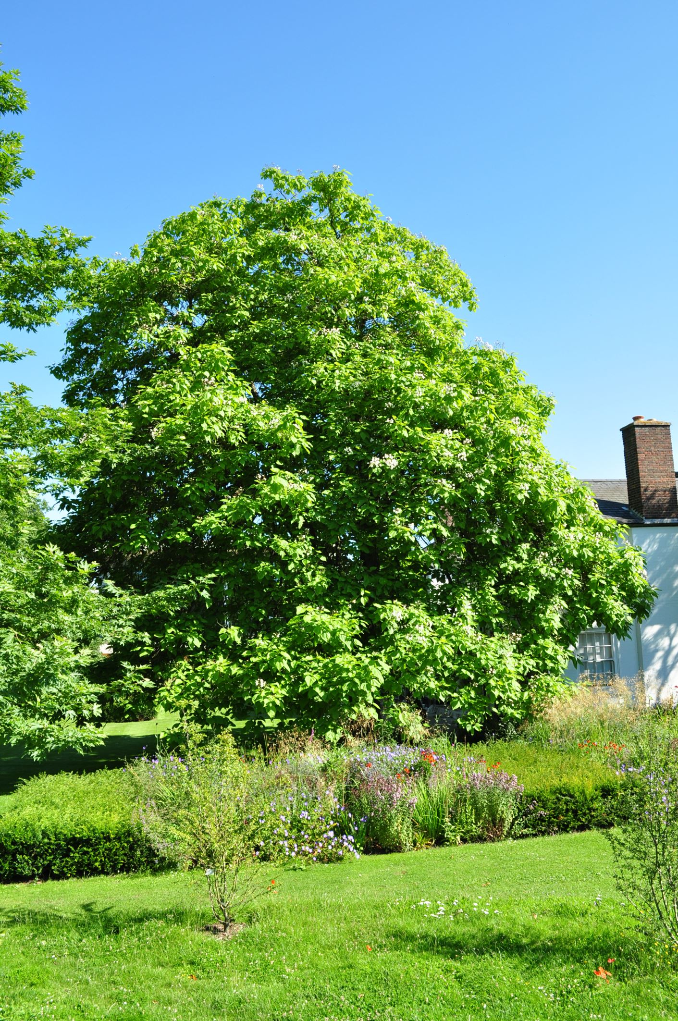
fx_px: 935
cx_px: 339
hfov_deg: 39.9
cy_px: 510
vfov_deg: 57.3
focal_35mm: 33
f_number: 11
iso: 200
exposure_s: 1/160
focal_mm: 22
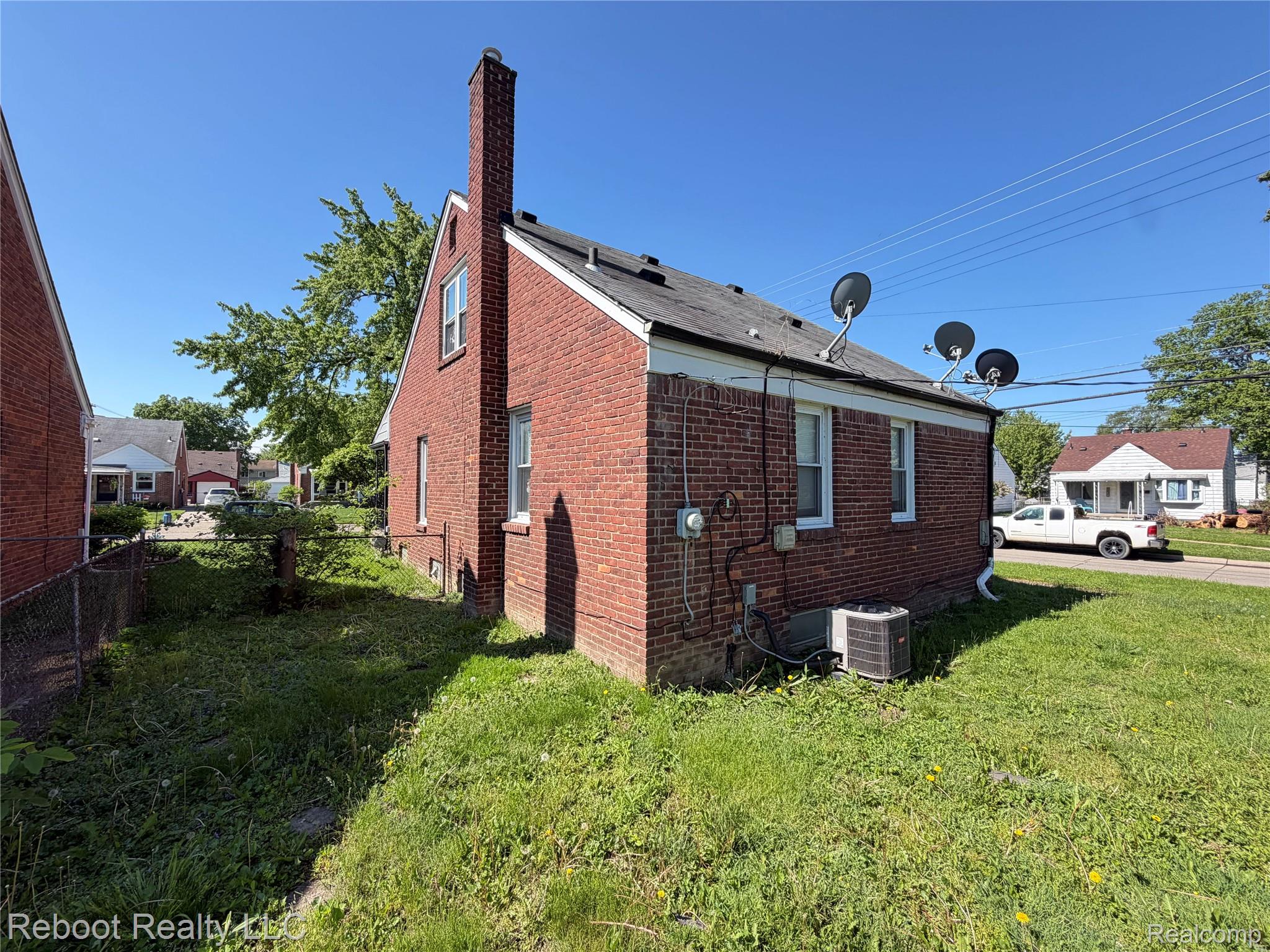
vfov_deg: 85.7
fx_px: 514
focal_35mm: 14
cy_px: 476
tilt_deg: +2.5
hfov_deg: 102.1
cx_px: 635
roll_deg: -0.2
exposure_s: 1/502
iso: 40
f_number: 2.2
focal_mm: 2.22
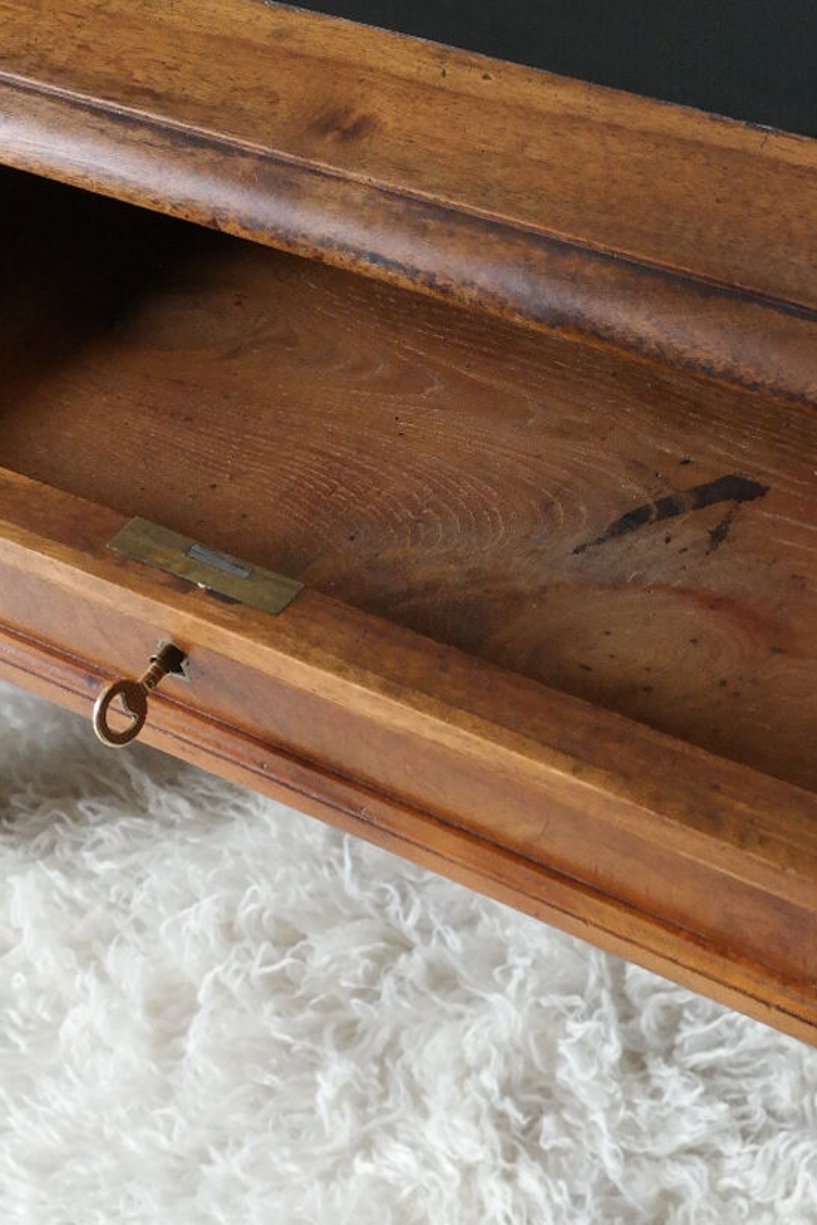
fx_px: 2144
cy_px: 320
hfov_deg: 21.5
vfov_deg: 31.4
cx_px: 573
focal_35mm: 63
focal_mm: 20
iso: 1600
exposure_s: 1/30
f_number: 5.6
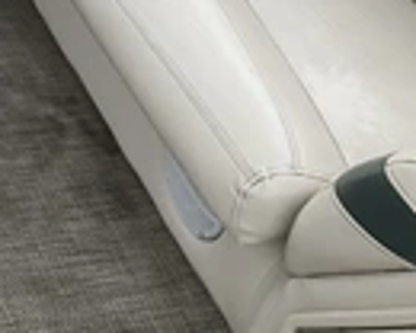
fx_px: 1071
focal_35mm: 87
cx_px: -186
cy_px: -141
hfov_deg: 19.5
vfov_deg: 16.4
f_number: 1.8
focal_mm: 3
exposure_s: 1/719
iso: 25
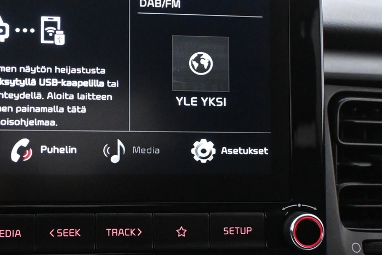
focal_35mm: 87
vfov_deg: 15.7
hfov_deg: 23.0
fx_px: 925
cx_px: 71
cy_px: 90
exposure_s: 1/60
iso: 6400
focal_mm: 25
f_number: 4.2
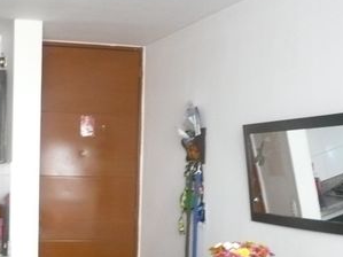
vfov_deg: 18.6
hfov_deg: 24.6
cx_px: 71
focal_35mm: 78
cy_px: 234
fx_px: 773
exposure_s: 1/20
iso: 400
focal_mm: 5.8
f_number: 2.8
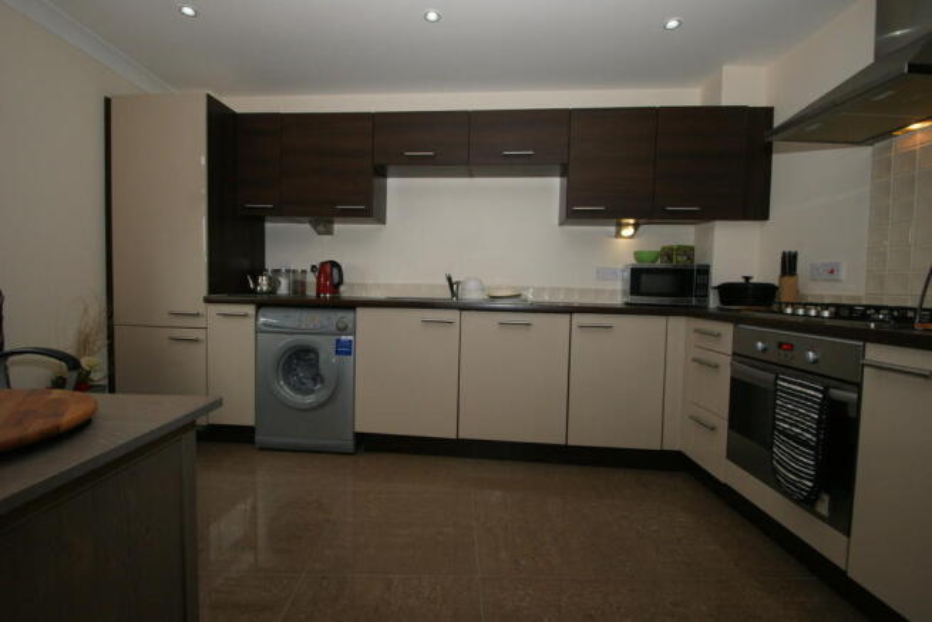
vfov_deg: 77.4
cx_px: 466
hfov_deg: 100.4
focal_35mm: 15
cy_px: 311
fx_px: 388
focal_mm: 10
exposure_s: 1/60
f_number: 5.6
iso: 400
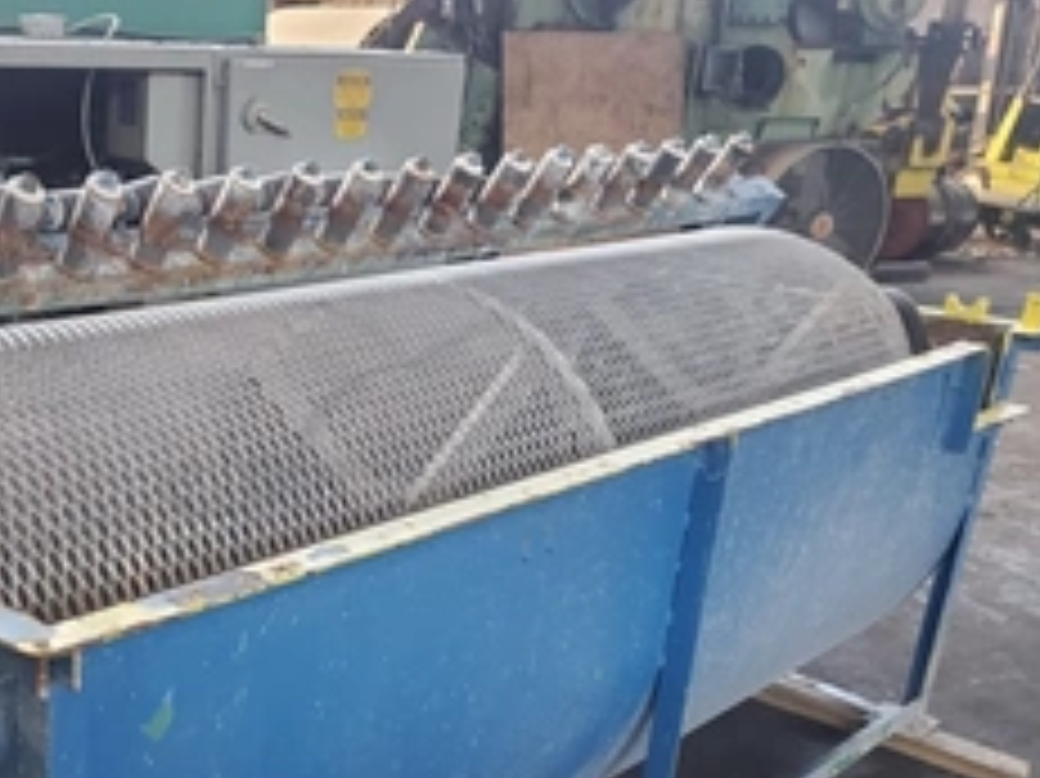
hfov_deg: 40.1
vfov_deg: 31.7
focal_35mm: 45
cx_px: 180
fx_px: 1351
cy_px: 567
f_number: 1.5
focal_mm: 4.3
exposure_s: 1/39
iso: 320
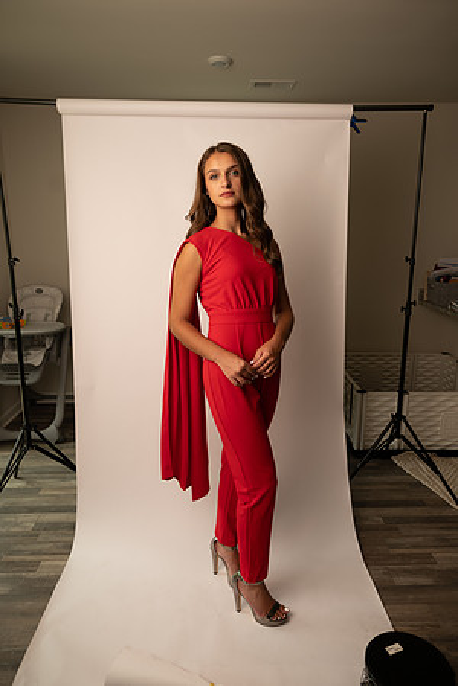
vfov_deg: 73.7
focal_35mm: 24
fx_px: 458
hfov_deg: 53.1
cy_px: 343
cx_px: 229
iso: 100
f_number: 3.2
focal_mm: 24
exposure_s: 1/160
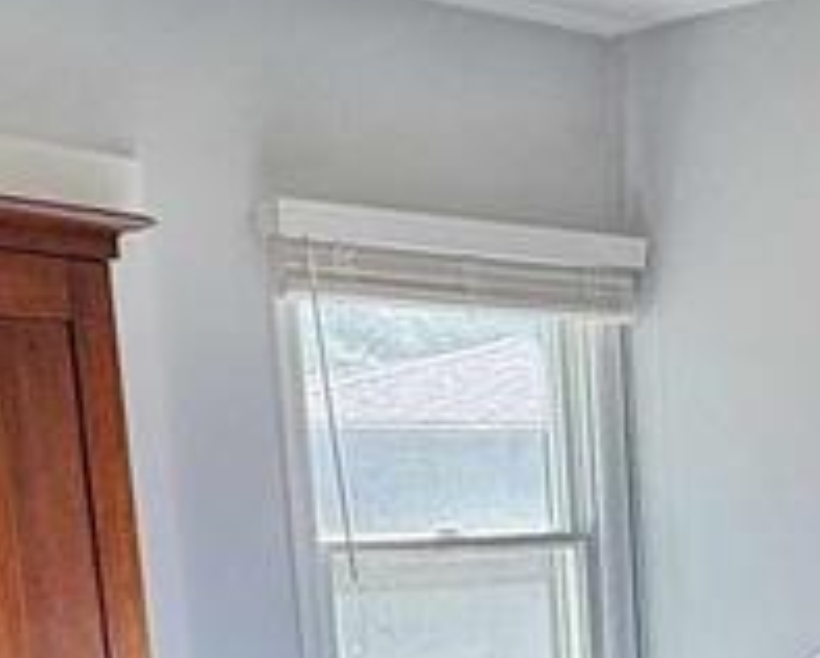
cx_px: 795
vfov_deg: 19.8
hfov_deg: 25.6
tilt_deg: -12.8
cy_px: 866
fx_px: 1725
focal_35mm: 71
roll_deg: +2.0
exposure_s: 1/120
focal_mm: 2.22
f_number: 2.2
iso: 64
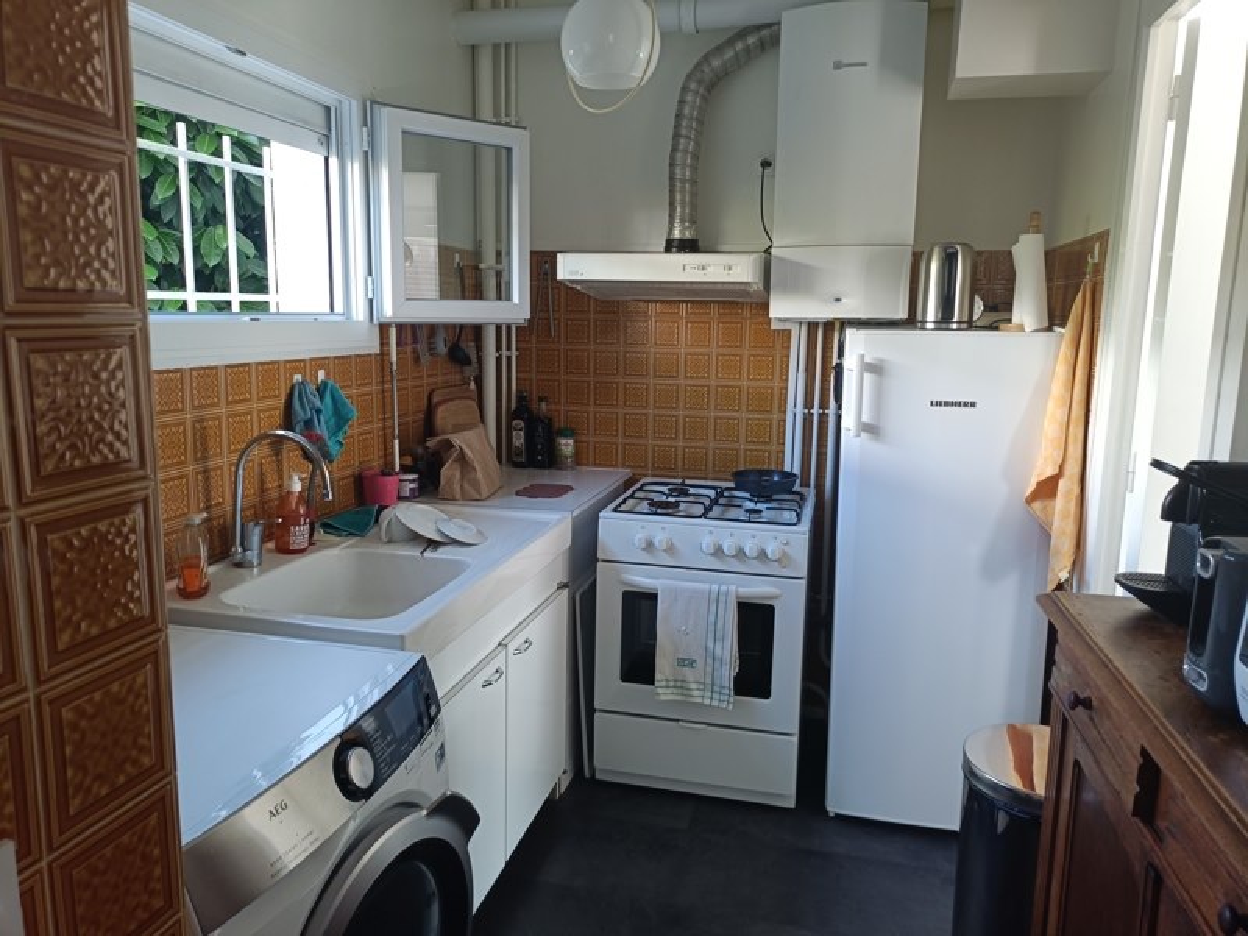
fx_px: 901
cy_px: 468
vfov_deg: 54.9
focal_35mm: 25
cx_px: 624
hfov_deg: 69.4
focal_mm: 4.7
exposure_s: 1/50
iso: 640
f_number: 1.7
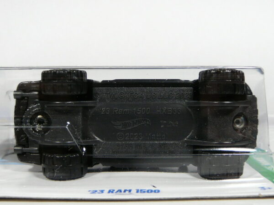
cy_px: 102
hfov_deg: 41.2
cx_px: 137
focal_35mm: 46
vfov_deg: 31.5
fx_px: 364
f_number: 2.8
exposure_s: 1/60
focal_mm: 4.7
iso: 100
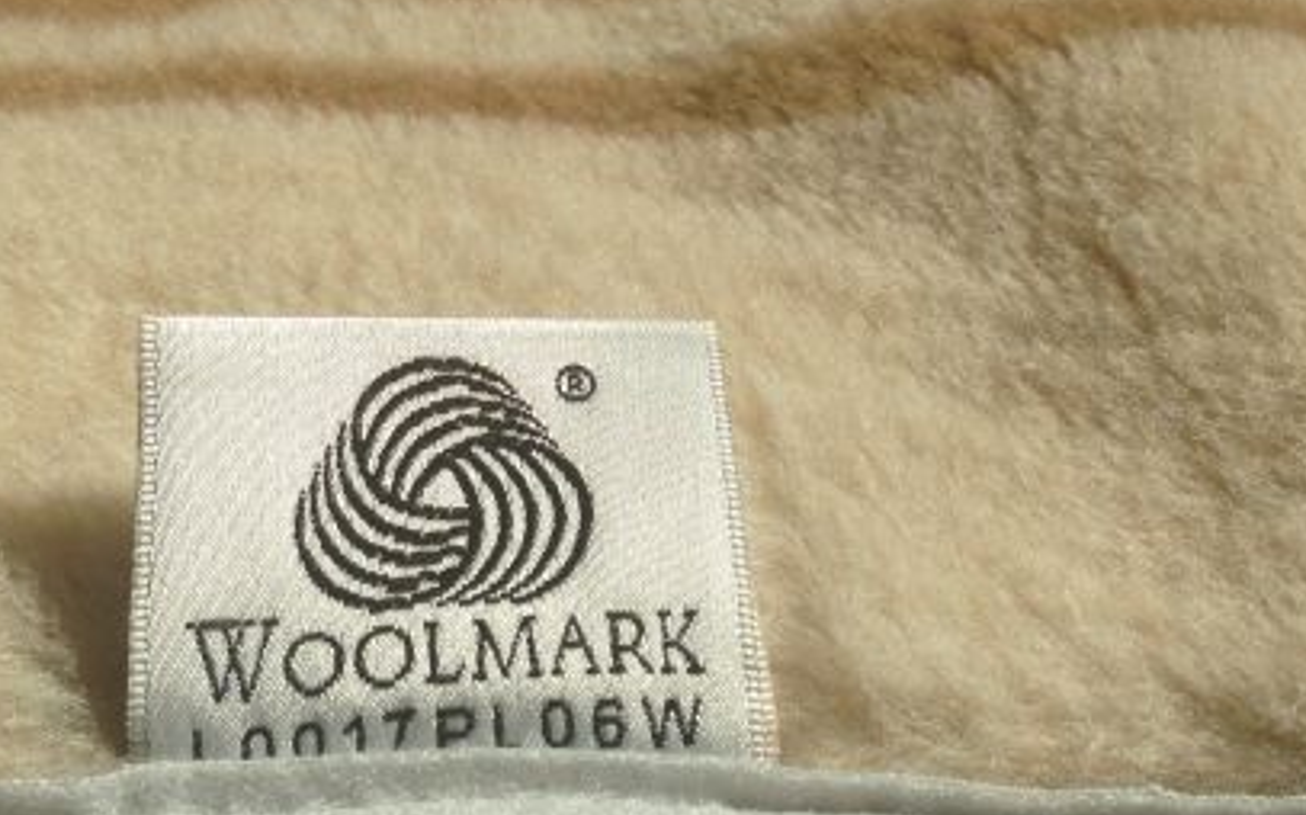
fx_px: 2170
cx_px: 534
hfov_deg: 33.4
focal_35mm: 61
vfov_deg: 21.1
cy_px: 215
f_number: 2.4
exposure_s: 1/2857
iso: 50
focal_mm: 4.13
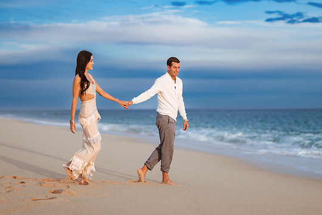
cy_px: 111
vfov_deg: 20.6
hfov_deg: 30.5
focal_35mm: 66
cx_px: 167
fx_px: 590
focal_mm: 58
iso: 250
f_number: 1.4
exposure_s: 1/6400
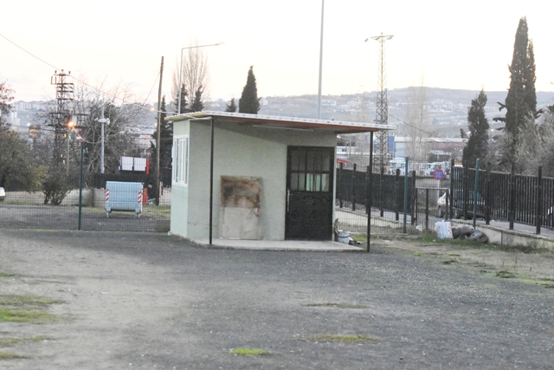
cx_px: 277
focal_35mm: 105
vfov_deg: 13.0
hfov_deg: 19.5
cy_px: 185
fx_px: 1616
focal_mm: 70
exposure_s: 1/500
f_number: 5.6
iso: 10000
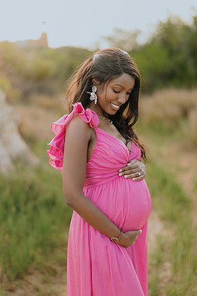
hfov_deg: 23.4
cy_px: 148
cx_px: 98
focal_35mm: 58
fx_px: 476
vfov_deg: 34.5
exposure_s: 1/640
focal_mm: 58
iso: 50
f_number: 1.4
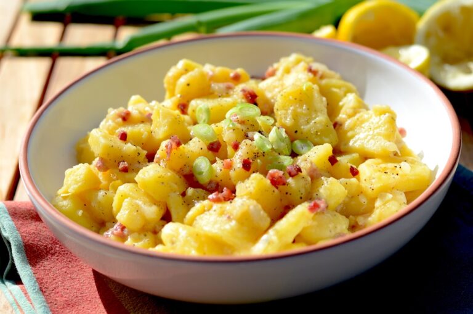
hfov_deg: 27.0
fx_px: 984
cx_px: 236
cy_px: 157
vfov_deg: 18.1
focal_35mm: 75
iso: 250
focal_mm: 50
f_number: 4
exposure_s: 1/1000
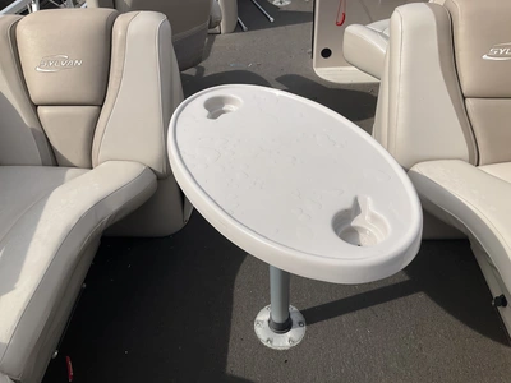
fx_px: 428
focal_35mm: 29
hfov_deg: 61.7
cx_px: 256
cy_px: 192
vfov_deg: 48.2
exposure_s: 1/2427
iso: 25
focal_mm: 3
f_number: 1.8
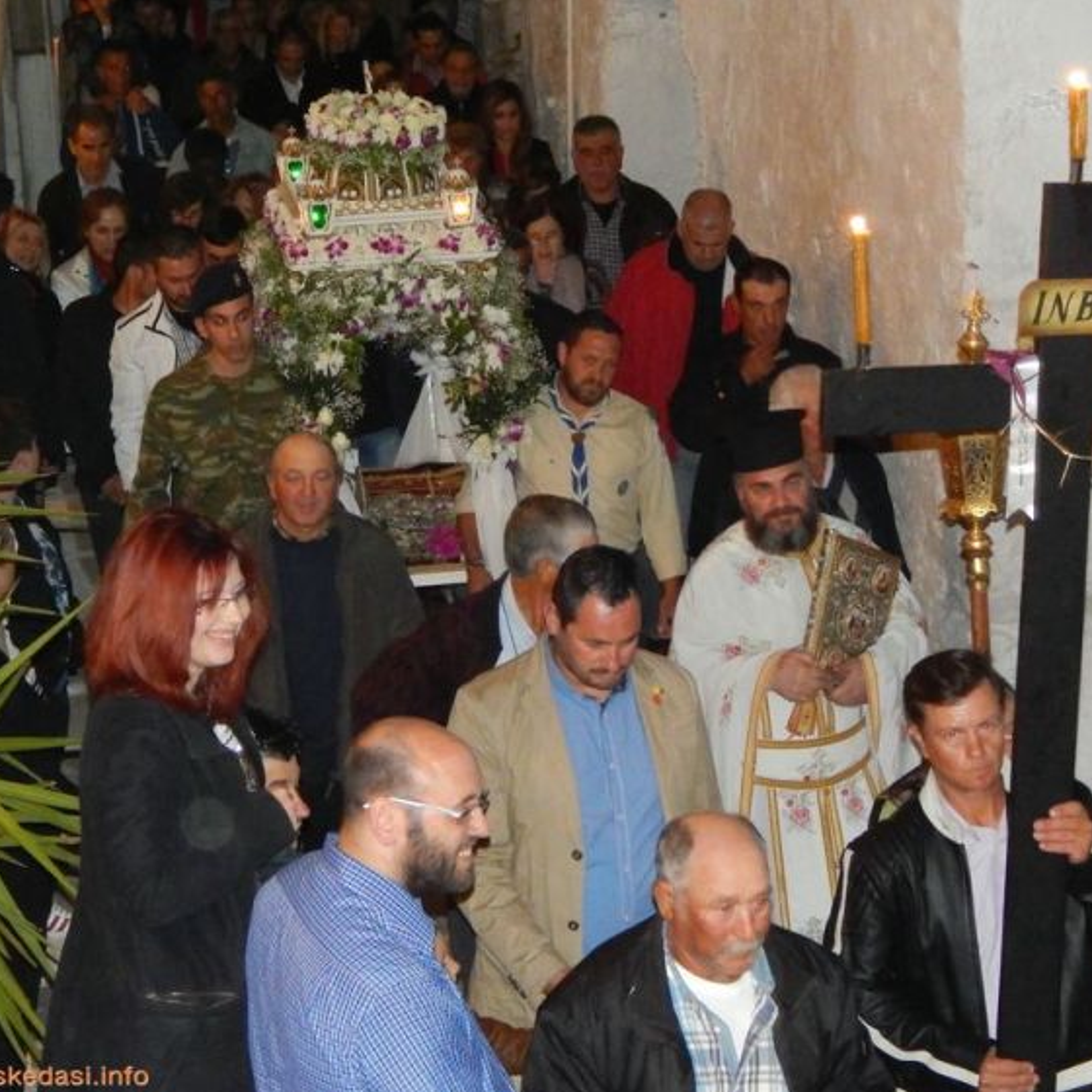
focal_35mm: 90
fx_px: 3212
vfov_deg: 19.3
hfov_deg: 19.3
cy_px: 547
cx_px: 595
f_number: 4.2
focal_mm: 13.5
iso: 1600
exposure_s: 1/30
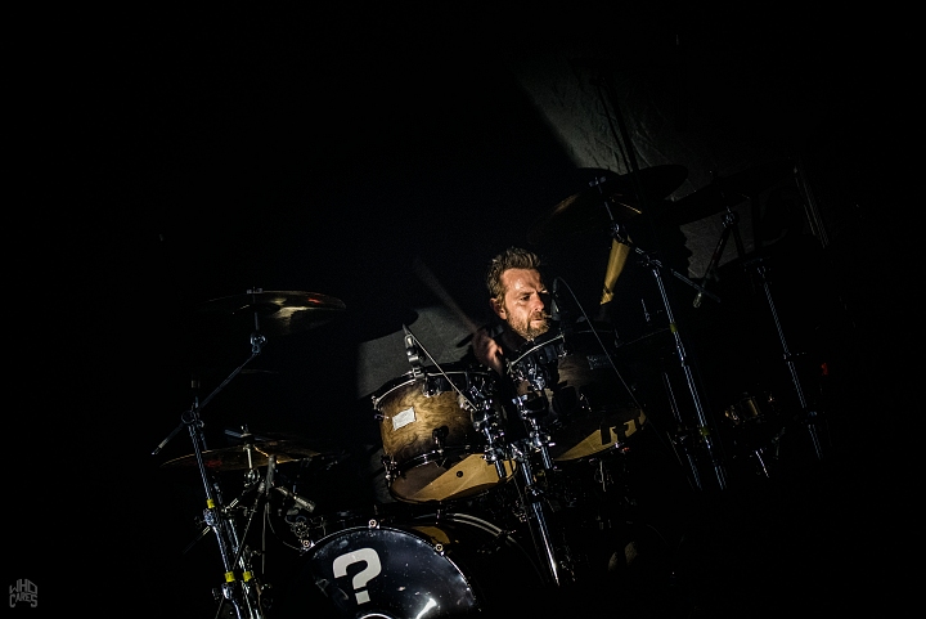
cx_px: 463
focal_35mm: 78
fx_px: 2007
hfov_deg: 26.0
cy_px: 310
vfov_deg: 17.5
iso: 3200
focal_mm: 78
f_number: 2.8
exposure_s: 1/100
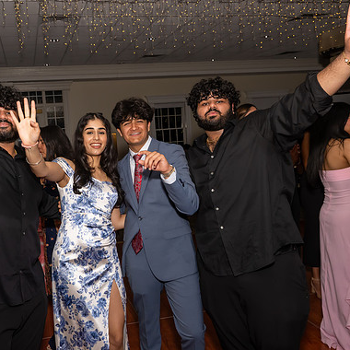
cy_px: 178
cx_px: 122
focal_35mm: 33
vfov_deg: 49.7
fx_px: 377
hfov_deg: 49.1
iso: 640
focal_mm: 17
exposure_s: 1/250
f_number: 8
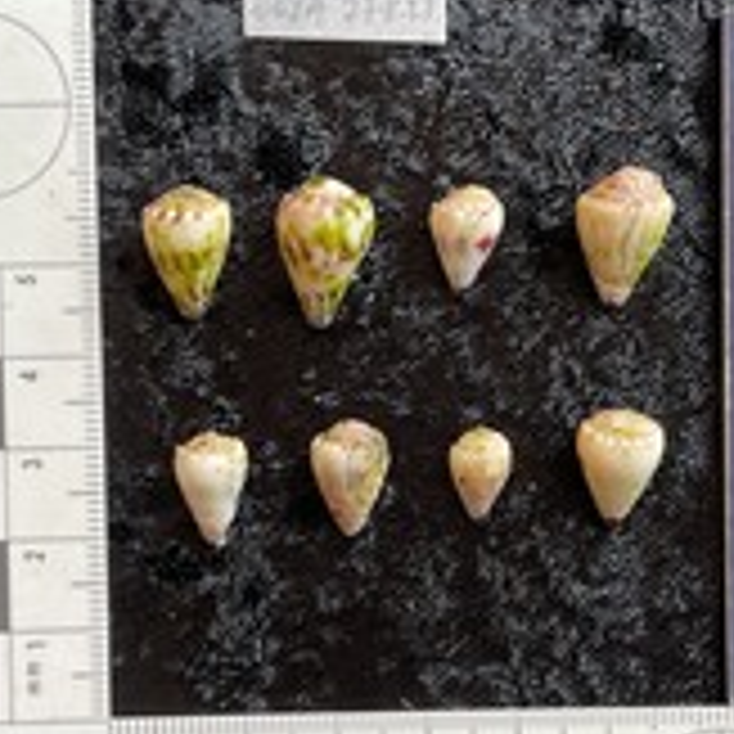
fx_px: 1319
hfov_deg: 31.0
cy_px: 480
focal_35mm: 55
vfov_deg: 30.9
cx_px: 428
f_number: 1.8
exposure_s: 1/120
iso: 50
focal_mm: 3
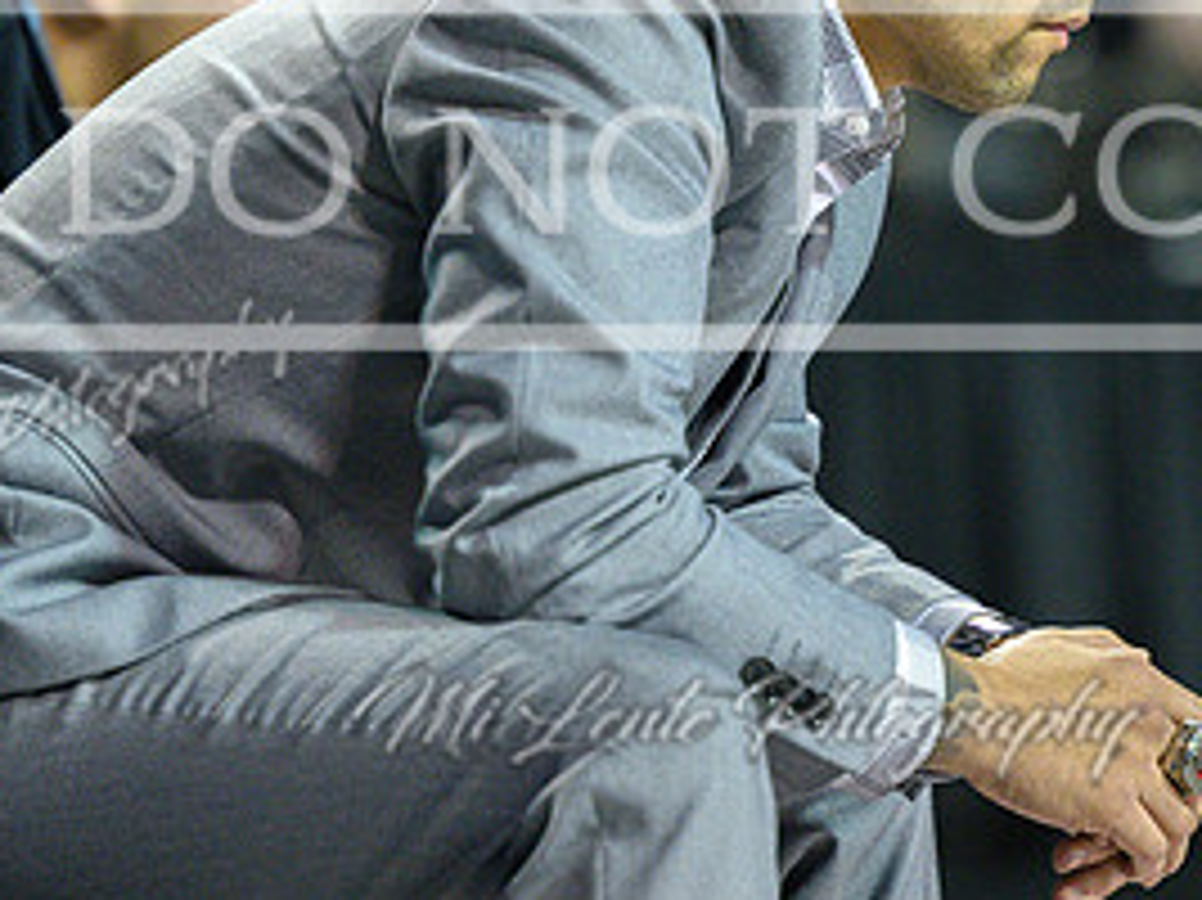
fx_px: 11350
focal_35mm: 327
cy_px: 137
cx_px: 898
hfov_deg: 6.1
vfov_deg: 4.5
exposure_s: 1/800
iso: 4000
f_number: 2.8
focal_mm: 140
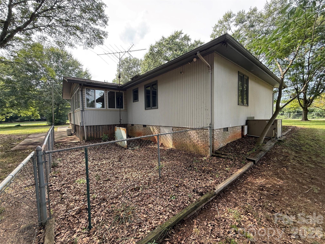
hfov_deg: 102.1
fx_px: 131
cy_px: 122
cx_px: 162
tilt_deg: +0.0
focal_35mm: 14
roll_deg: +1.5
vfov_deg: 85.7
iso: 50
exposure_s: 1/124
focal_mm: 2.22
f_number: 2.2
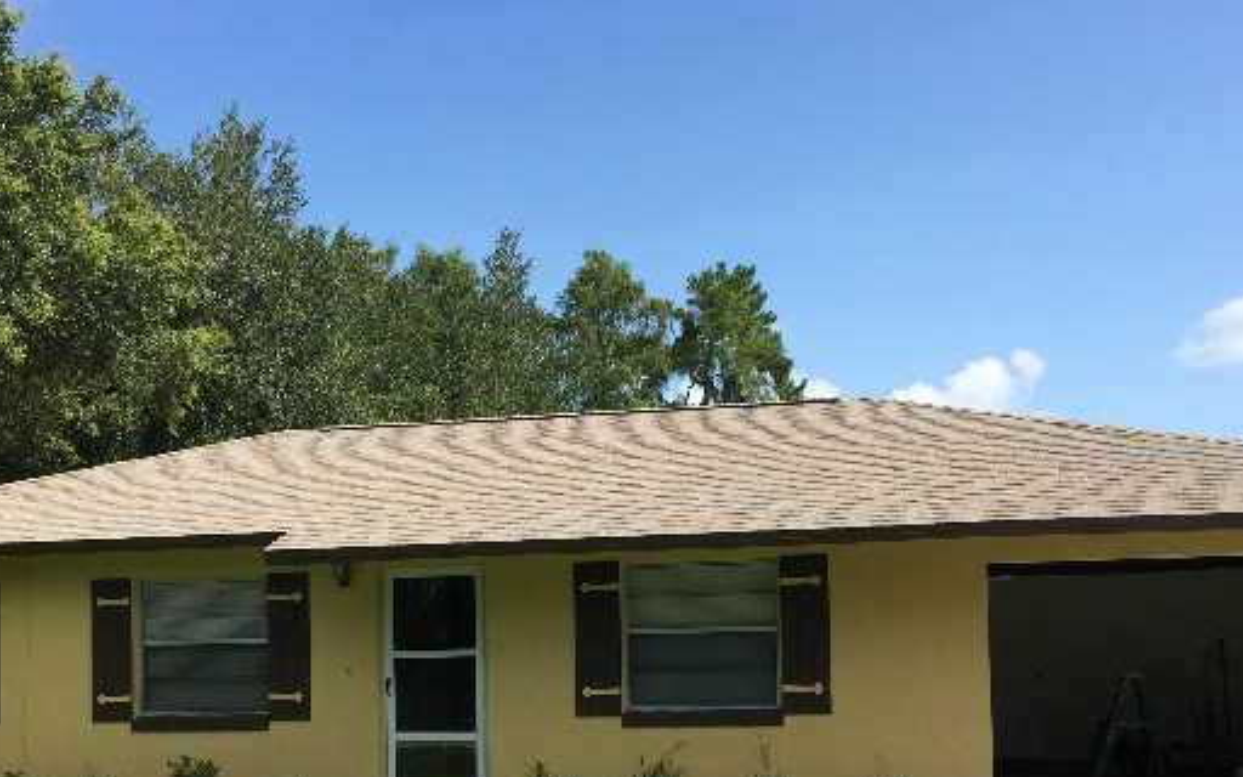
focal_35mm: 48
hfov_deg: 41.7
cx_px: 505
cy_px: 648
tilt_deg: +0.3
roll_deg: +0.7
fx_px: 1626
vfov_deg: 26.3
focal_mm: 4.15
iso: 32
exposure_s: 1/1522
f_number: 2.2
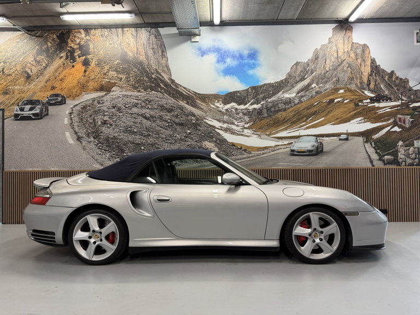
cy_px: 158
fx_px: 291
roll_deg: +0.2
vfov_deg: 56.8
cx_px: 210
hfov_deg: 71.6
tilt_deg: +1.5
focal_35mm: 24
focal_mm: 6.76
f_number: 1.78
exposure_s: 1/50
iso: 125
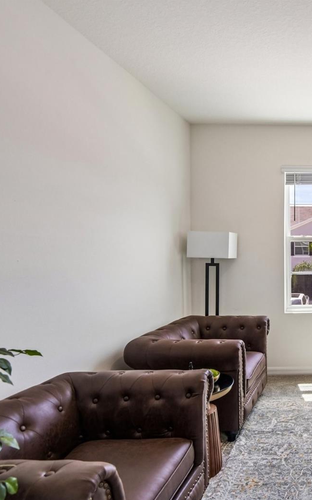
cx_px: 357
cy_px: 255
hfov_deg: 38.9
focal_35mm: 25
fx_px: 340
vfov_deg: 72.5
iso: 400
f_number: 8
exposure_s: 1/125
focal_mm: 16
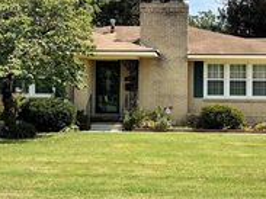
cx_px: 166
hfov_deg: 27.3
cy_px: 76
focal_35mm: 71
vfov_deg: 20.7
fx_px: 545
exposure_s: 1/2571
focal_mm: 5.96
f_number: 1.6
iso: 50
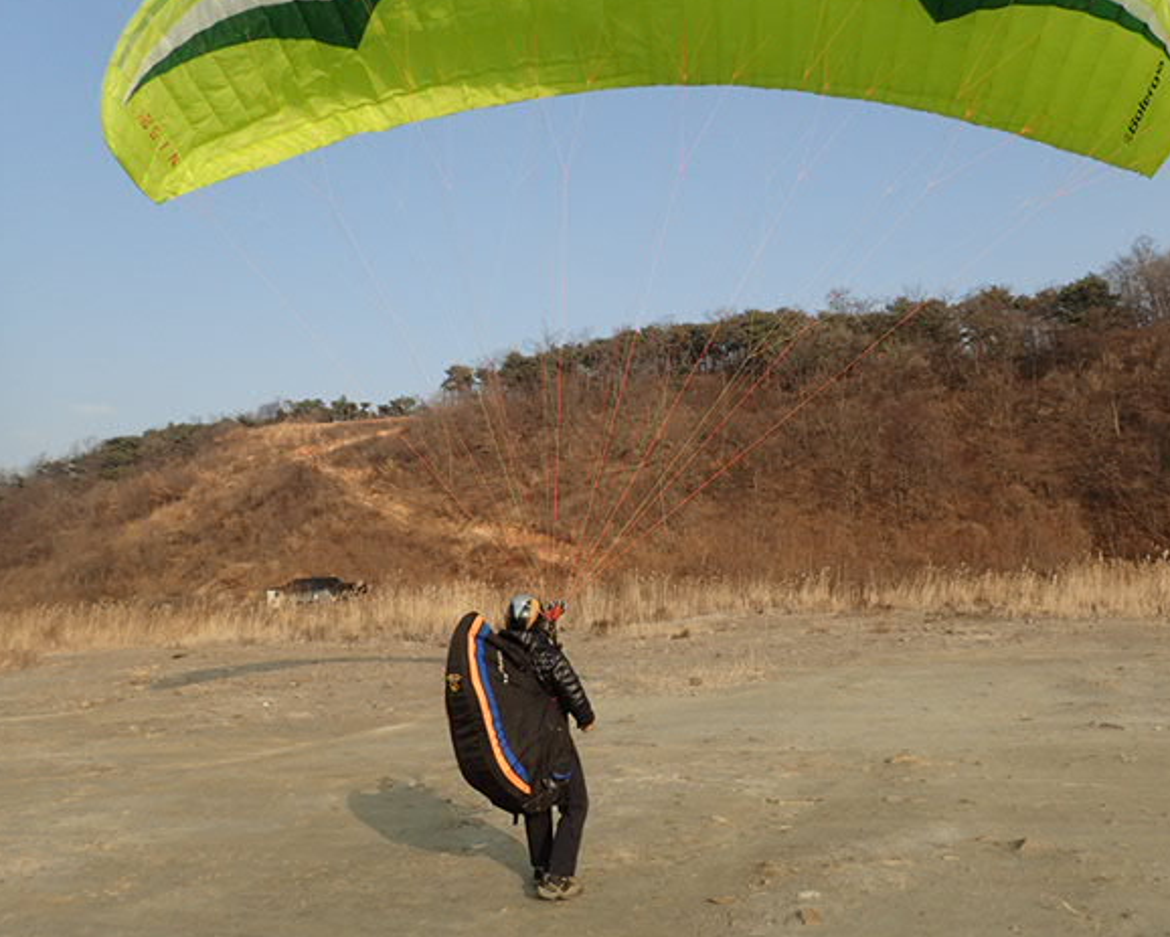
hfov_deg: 63.9
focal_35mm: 27
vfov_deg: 53.2
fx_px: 935
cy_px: 455
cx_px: 636
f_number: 8
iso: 100
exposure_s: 1/160
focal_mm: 4.5
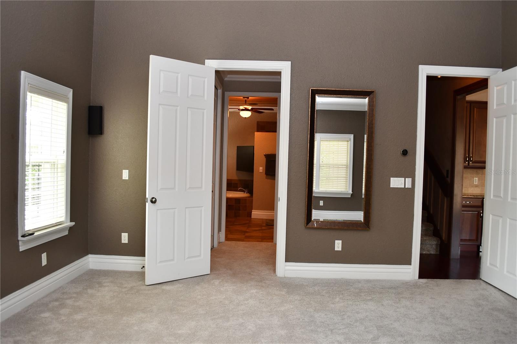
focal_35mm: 27
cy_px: 172
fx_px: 388
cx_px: 258
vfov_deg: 47.9
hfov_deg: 67.4
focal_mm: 18
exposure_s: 1/60
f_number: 4
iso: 640
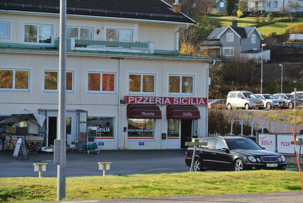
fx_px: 1087
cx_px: 167
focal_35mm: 129
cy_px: 104
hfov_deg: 15.9
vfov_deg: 10.7
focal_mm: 42.7
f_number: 4
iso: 100
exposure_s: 1/320
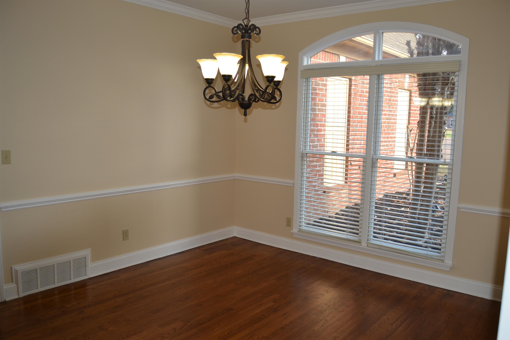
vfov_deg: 45.7
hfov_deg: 64.6
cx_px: 255
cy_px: 170
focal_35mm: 28
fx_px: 404
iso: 320
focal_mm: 19
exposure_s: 1/125
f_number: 4
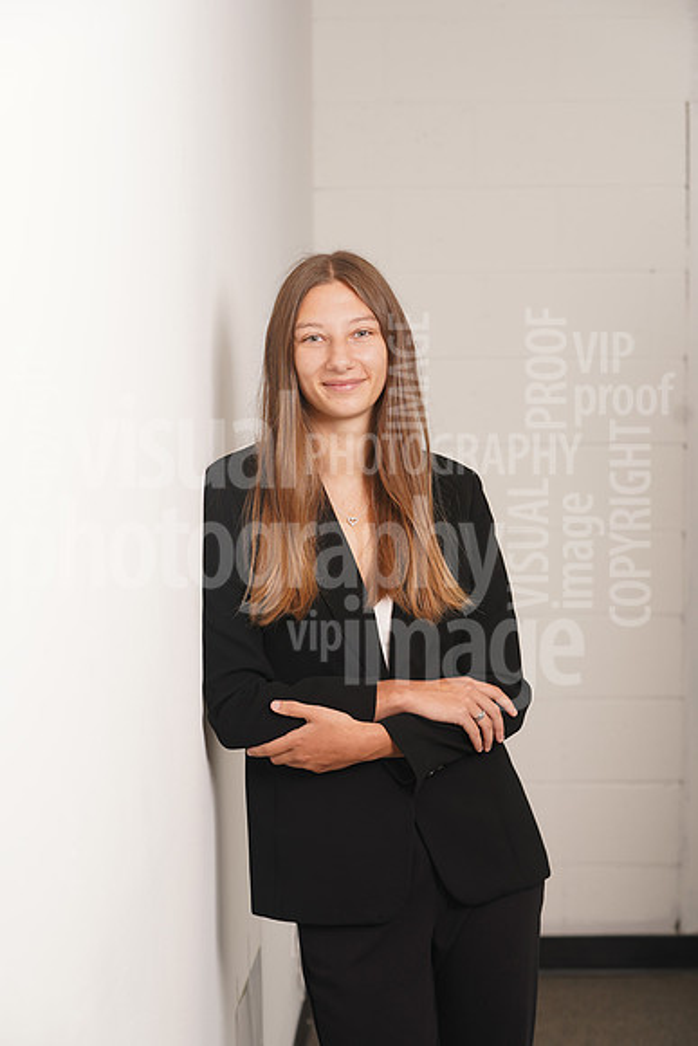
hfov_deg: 18.0
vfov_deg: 26.6
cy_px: 523
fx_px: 2209
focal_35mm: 76
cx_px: 349
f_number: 4.5
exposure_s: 1/80
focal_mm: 76
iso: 125
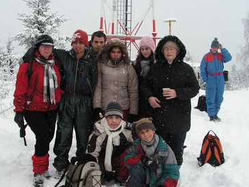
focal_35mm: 45
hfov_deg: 42.1
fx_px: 324
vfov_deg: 32.2
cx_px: 120
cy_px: 104
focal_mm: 6
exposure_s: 1/400
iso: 100
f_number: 4.8
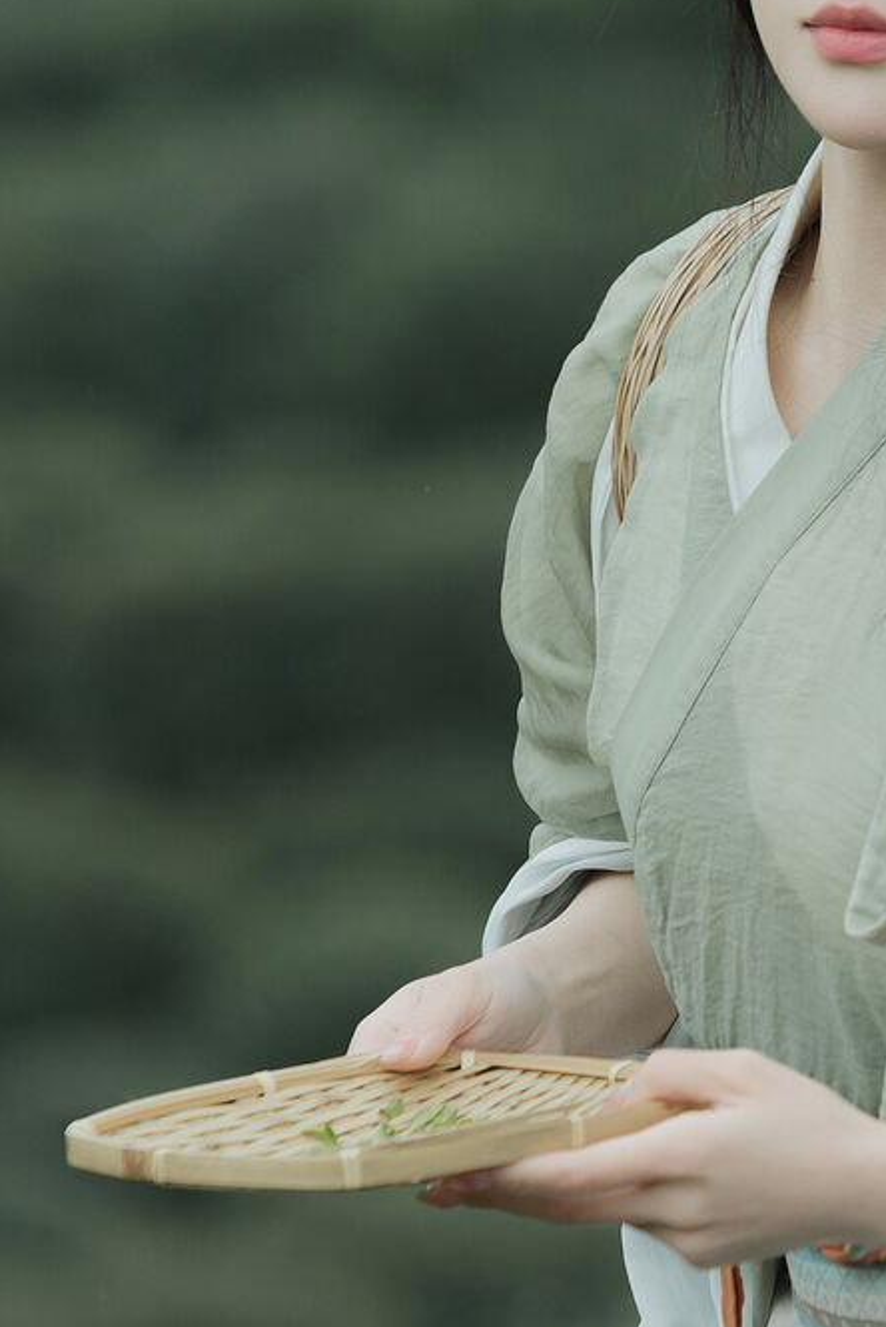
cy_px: 760
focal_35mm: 487
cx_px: 1129
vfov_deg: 4.2
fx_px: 17958
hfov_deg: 2.8
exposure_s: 1/800
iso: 400
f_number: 4
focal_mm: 180
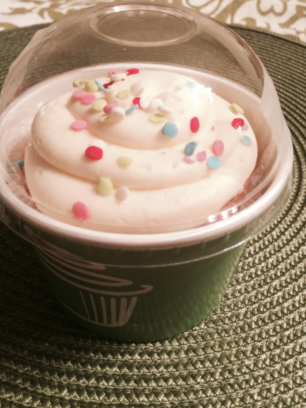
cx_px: 173
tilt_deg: -40.0
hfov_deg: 39.6
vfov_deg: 51.2
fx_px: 424
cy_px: 173
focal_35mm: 36
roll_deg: -2.0
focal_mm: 4.15
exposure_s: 1/15
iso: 250
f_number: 2.2
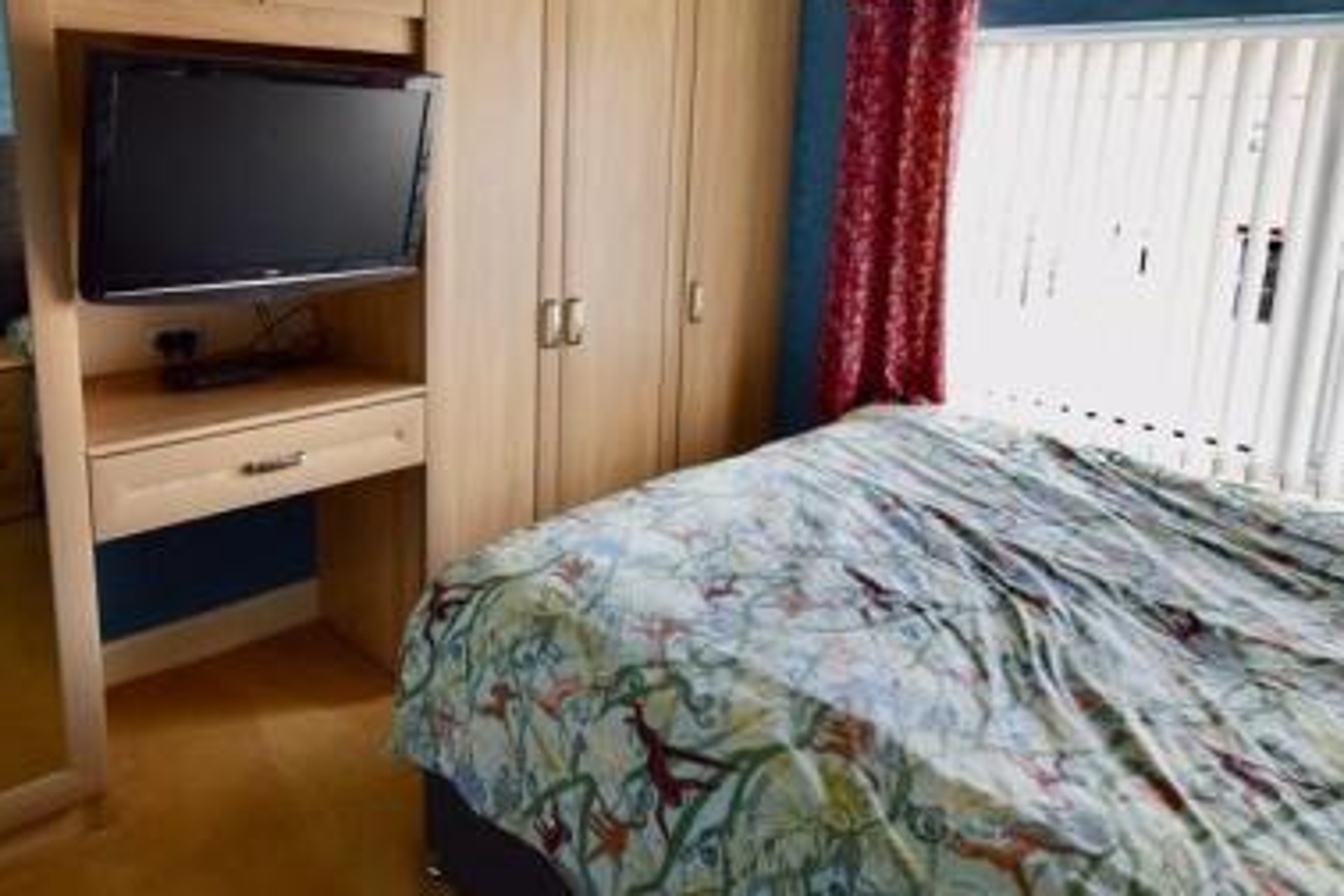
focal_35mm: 26
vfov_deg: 49.1
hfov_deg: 69.1
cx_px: 588
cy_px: 336
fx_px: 971
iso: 400
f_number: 5
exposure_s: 1/100
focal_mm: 10
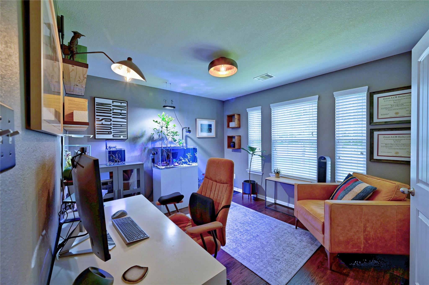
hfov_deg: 104.3
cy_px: 142
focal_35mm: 14
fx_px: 167
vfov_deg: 81.1
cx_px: 214
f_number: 8
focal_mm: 14
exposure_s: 1/15
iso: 400
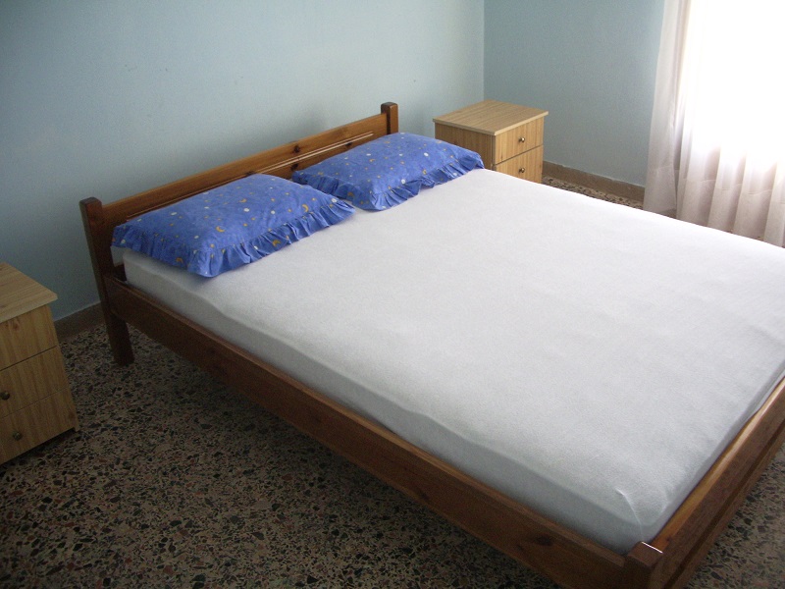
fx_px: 794
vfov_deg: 40.7
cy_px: 294
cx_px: 392
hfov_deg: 52.6
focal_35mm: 35
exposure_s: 1/80
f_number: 2.6
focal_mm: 5.8
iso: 160
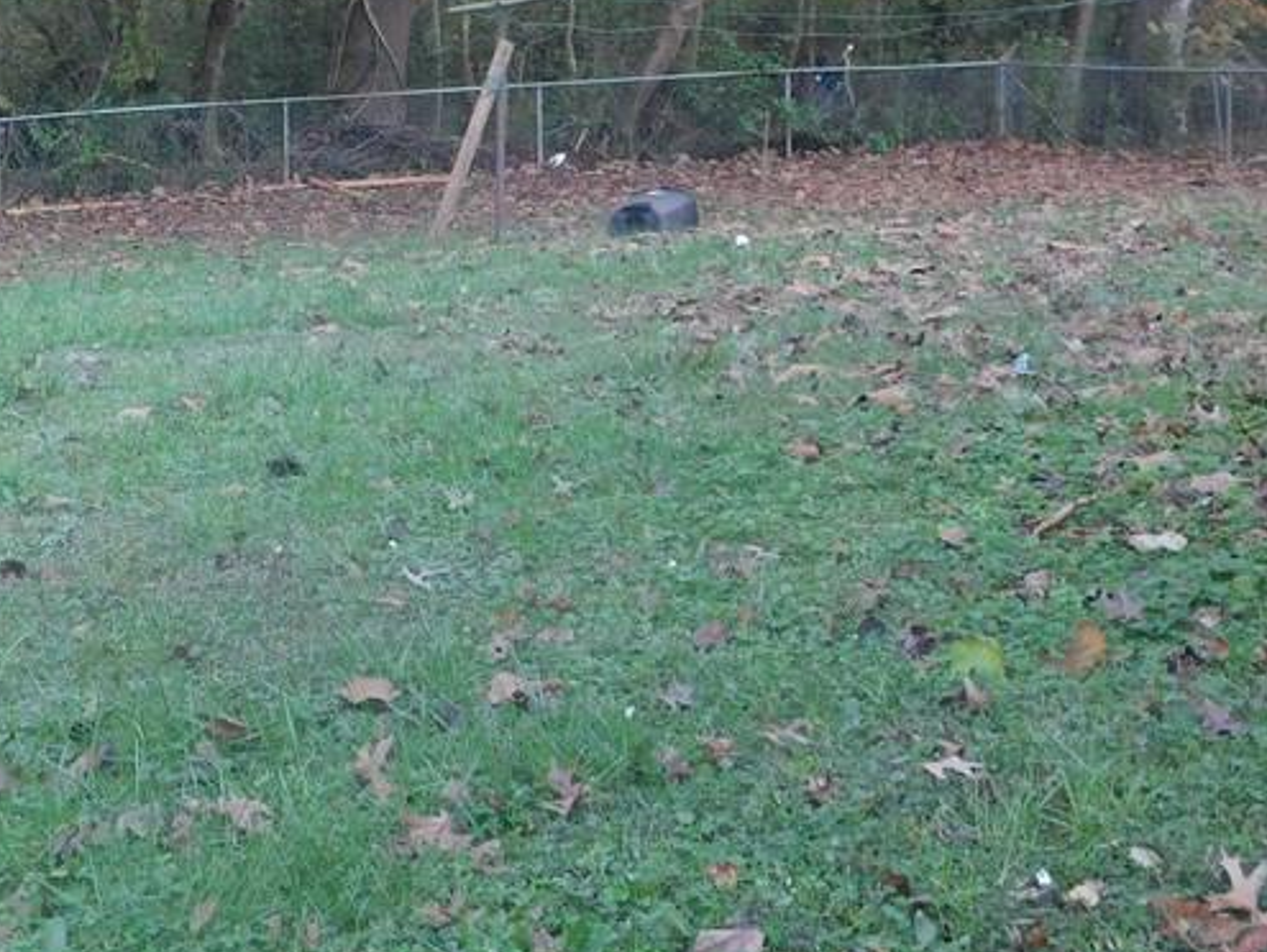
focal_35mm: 62
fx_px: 2271
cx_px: 164
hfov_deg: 30.0
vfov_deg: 22.9
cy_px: 46
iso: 125
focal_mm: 5.3
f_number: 3.2
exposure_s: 1/40
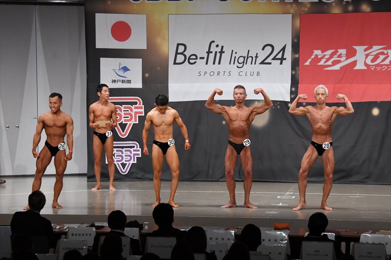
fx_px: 1172
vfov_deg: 12.7
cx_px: 196
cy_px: 130
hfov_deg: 18.9
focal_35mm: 108
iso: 5000
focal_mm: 72
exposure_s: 1/400
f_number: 5.6
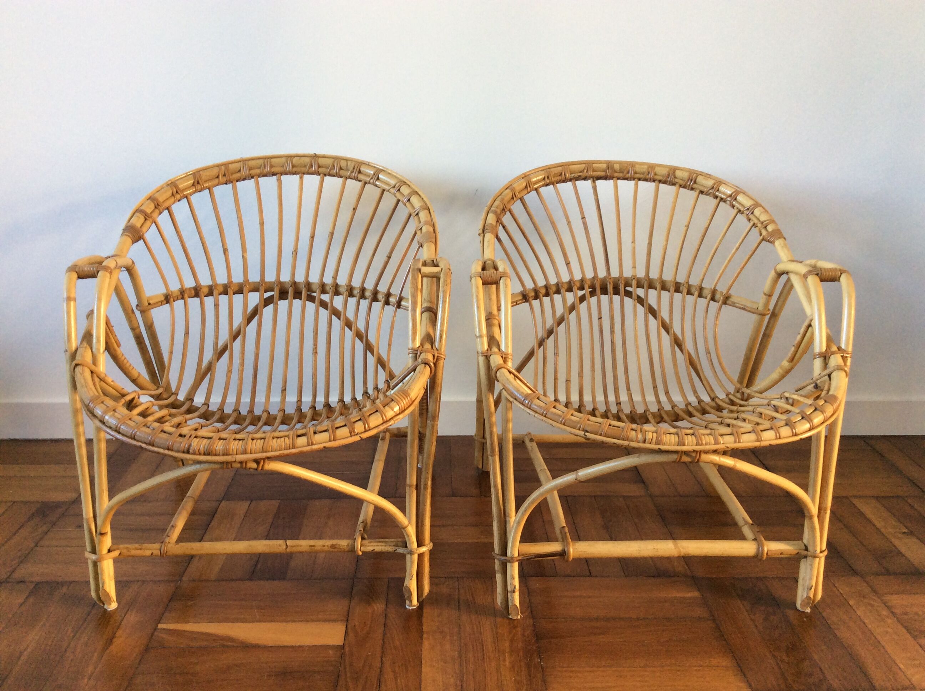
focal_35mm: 32
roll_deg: -1.9
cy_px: 346
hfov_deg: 56.9
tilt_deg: -18.4
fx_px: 854
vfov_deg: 44.1
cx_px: 462
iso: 64
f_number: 2.4
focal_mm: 3.3
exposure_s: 1/25
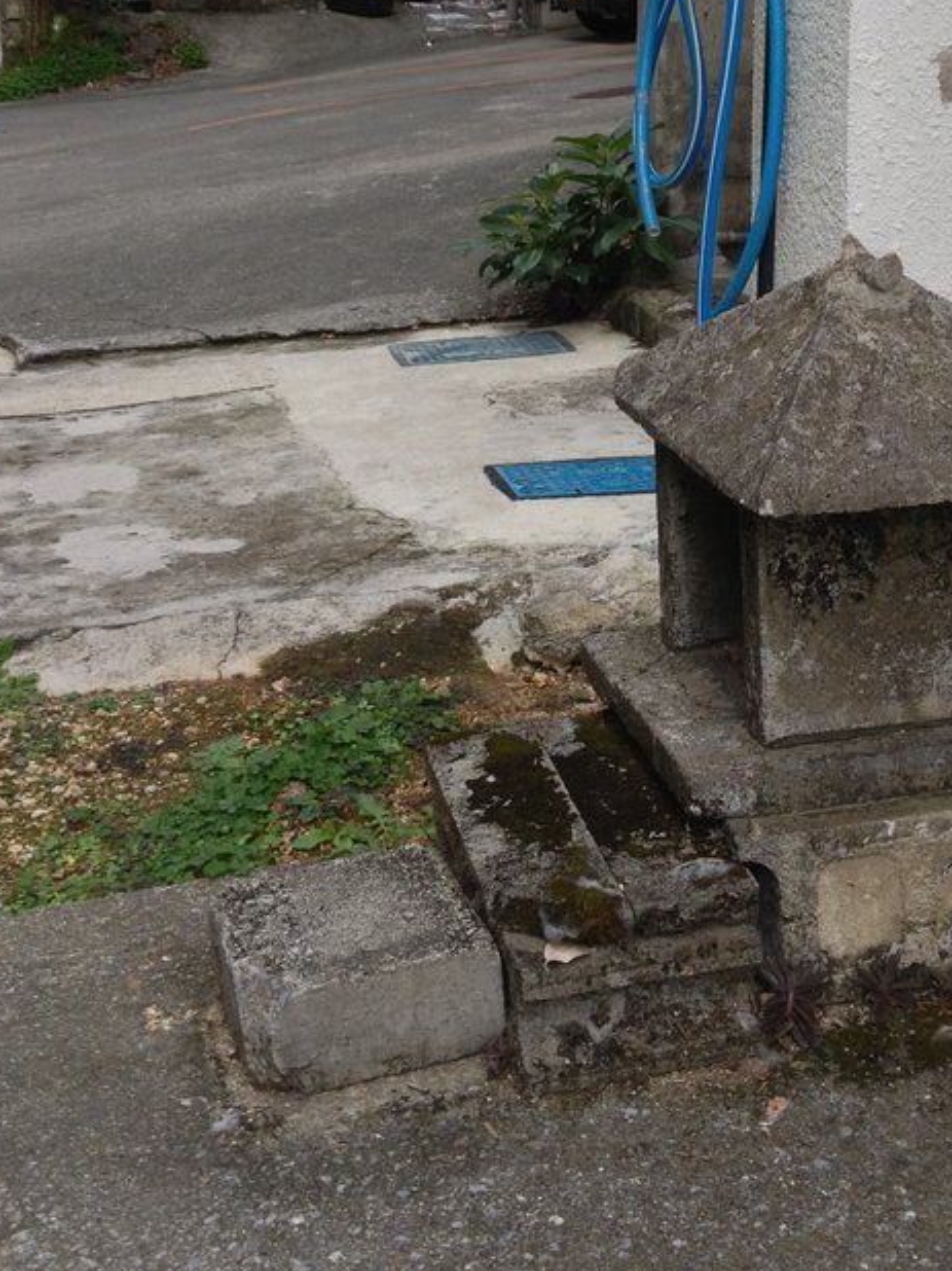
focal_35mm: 58
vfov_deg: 32.4
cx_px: 530
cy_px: 265
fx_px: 2128
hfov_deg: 25.2
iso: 50
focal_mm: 4.28
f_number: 2.4
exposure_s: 1/184
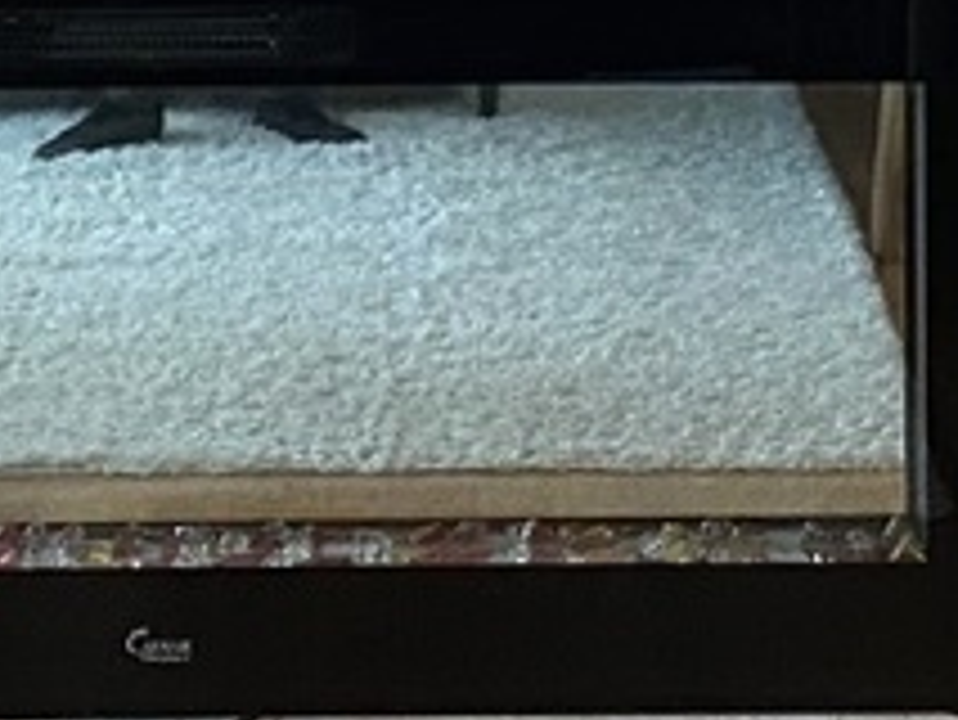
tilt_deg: -1.7
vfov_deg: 8.2
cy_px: -536
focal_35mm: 176
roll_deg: -0.1
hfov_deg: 11.2
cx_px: 391
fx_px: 4874
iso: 320
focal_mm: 4.25
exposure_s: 1/60
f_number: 1.8
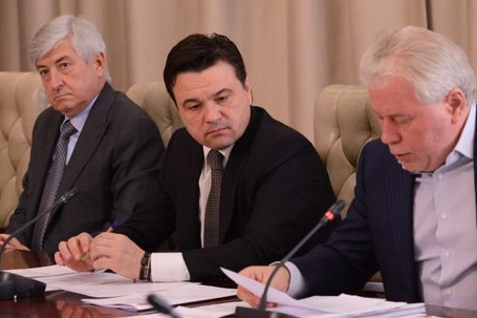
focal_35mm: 172
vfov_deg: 8.0
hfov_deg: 11.9
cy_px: 125
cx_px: 312
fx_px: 2278
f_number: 5.6
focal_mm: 112
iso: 3200
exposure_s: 1/250
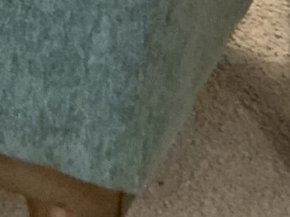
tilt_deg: -21.0
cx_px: -508
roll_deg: +0.9
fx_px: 1734
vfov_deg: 6.9
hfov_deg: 8.4
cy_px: -251
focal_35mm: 207
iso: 500
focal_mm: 3
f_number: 1.8
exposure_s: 1/30
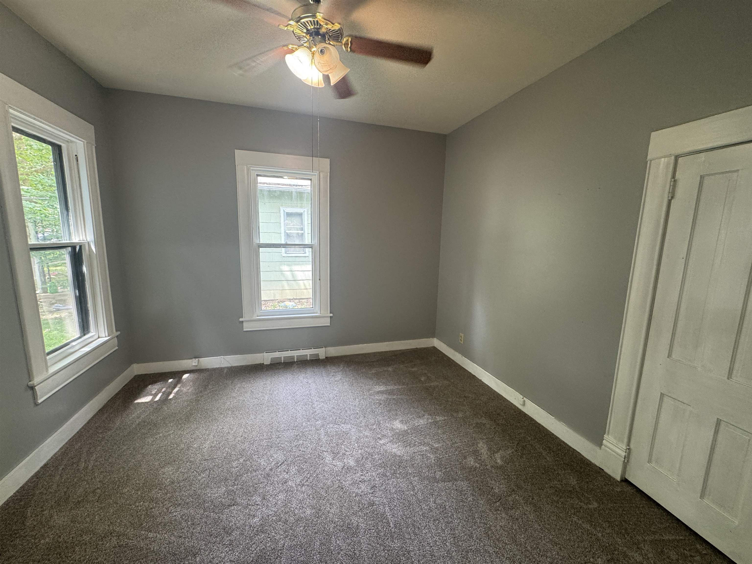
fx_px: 304
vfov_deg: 85.7
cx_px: 376
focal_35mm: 14
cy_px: 282
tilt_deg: -8.6
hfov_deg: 102.1
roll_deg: -1.1
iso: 160
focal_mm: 2.22
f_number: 2.2
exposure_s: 1/60
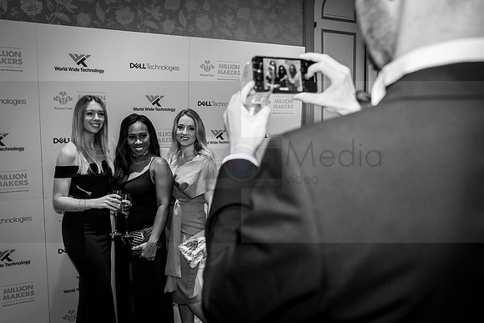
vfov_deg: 46.2
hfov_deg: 65.0
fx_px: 379
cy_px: 158
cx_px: 216
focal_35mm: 28
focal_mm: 24
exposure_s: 1/100
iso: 3200
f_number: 3.5
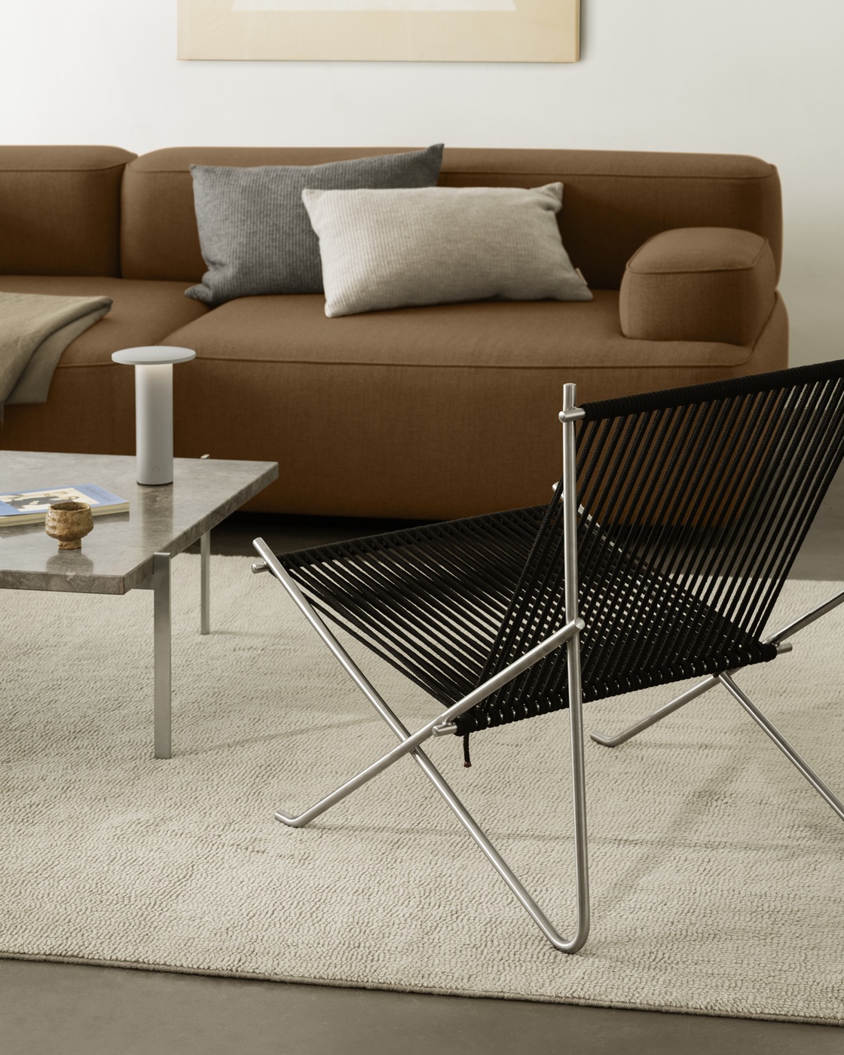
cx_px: 422
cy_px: 537
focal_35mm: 91
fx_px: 2841
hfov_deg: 16.9
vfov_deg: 21.0
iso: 400
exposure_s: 1/4
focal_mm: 110
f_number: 11
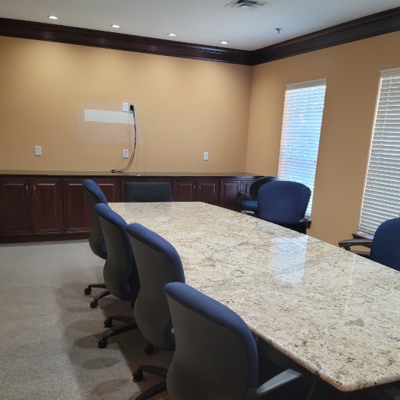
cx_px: 203
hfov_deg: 48.4
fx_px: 444
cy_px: 250
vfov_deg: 48.0
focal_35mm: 34
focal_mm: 5.9
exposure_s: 1/40
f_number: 2
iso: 200
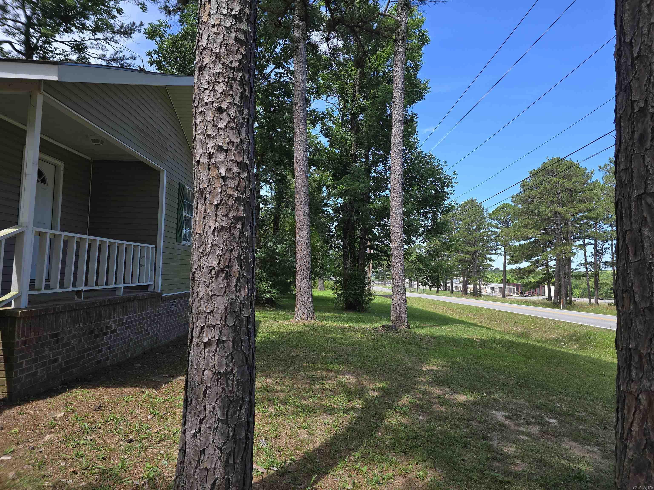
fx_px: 435
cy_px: 245
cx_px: 327
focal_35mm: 23
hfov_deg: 73.9
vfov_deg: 58.9
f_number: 1.7
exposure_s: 1/300
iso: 12
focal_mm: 6.3
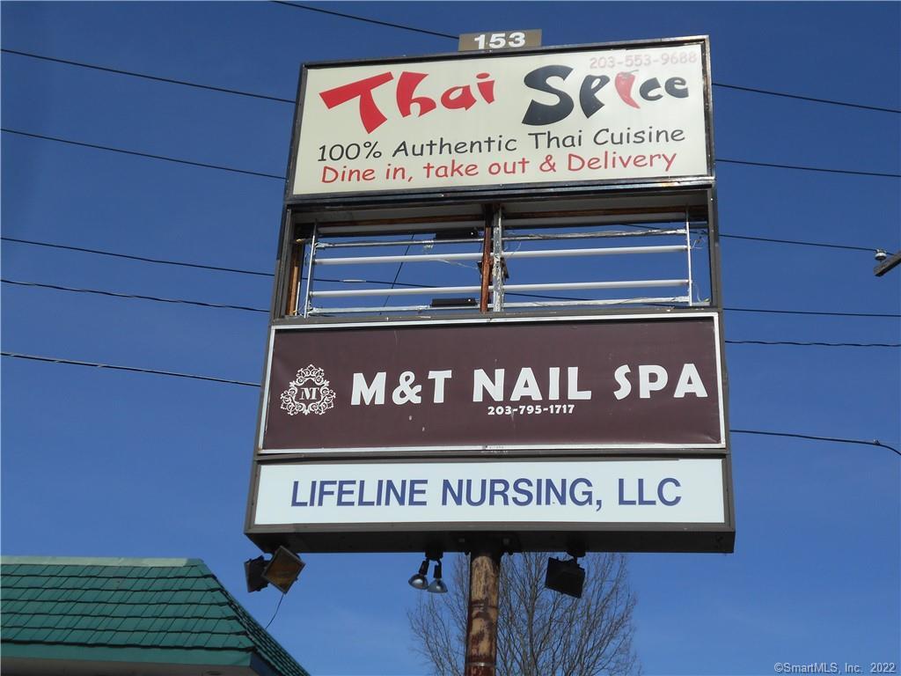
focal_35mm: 49
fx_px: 1275
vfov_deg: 29.7
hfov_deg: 38.9
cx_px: 450
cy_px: 338
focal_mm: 8.8
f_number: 4.5
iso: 80
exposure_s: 1/1600
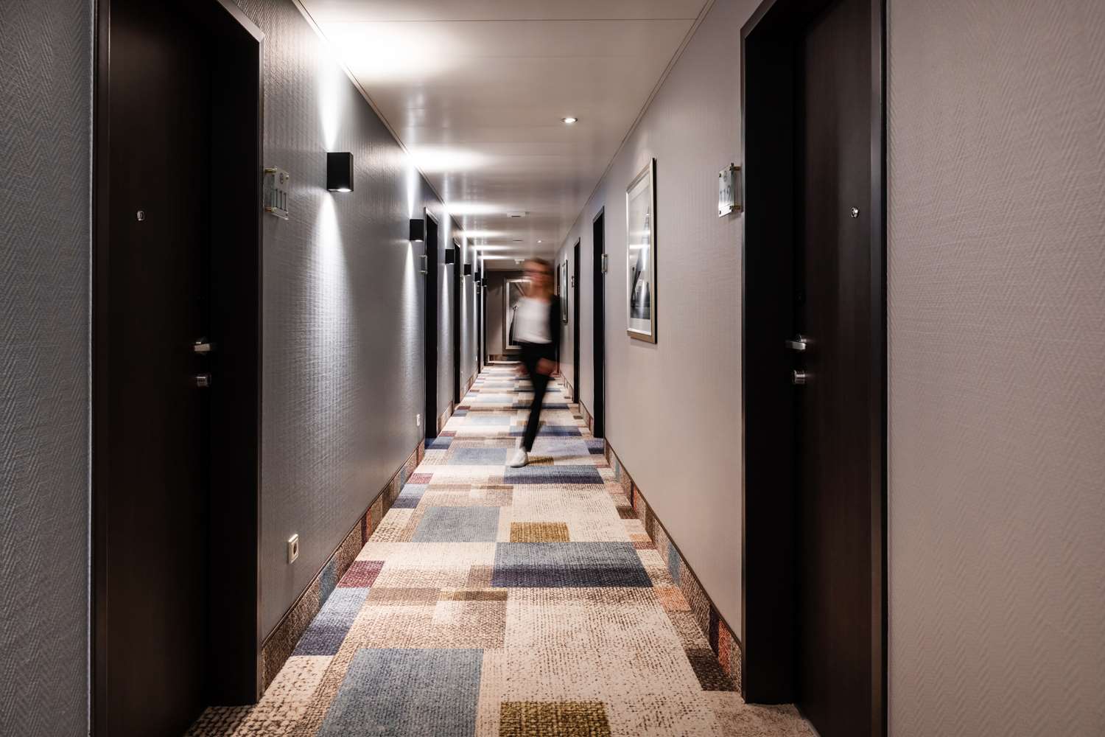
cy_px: 368
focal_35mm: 24
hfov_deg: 73.7
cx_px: 552
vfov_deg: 53.1
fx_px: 737
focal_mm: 24
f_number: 9
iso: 640
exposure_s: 1/5
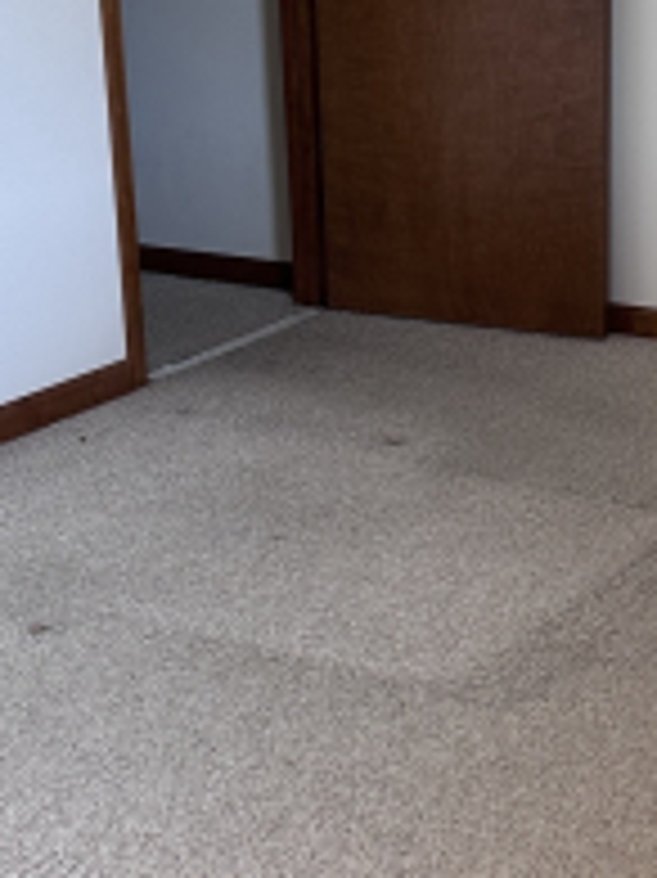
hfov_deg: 17.6
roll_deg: -1.3
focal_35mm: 82
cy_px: 430
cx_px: 648
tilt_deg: -16.8
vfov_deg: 23.9
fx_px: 2077
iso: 125
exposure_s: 1/121
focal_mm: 6.86
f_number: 1.78
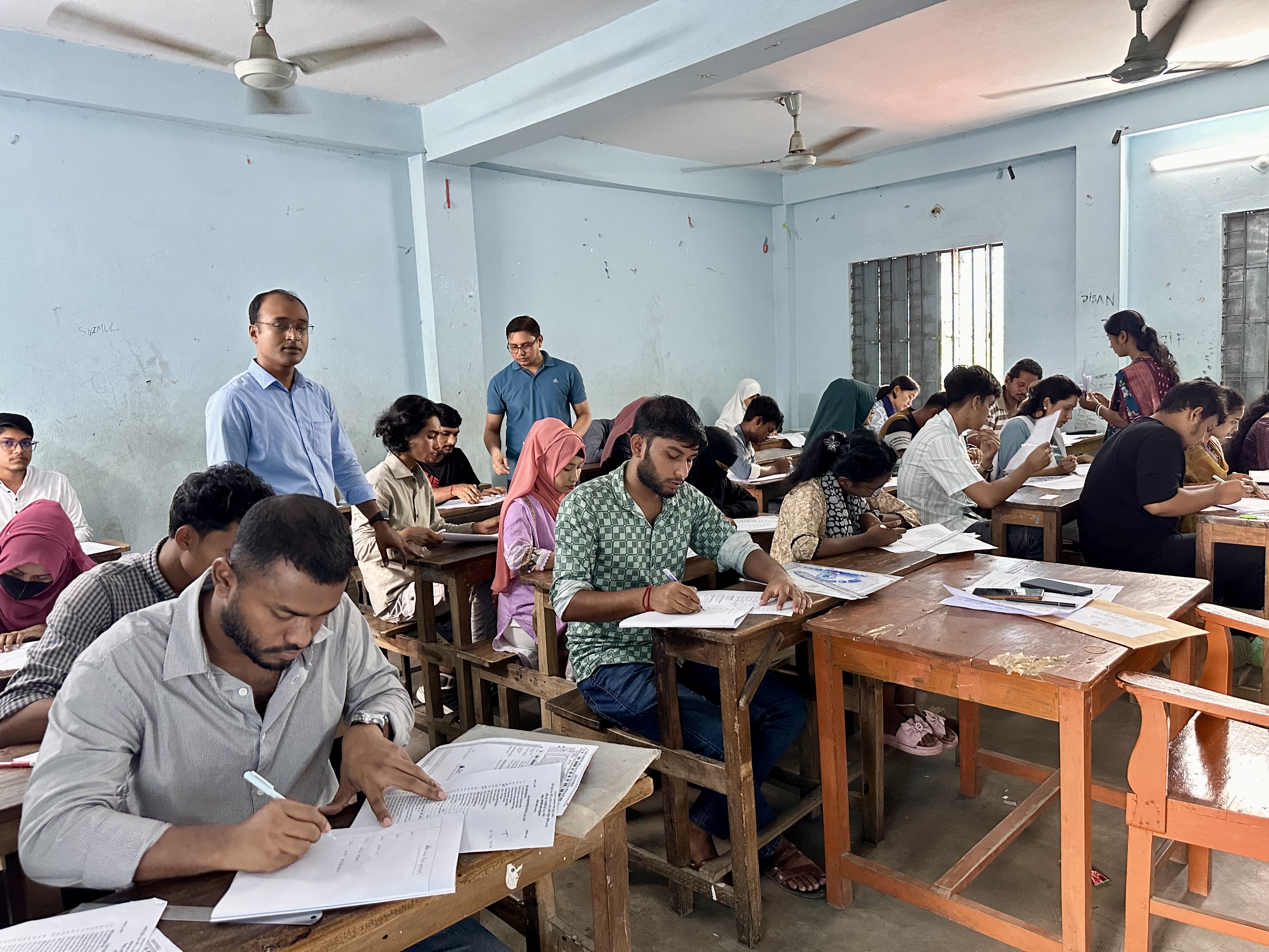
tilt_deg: -5.7
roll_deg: +3.1
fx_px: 880
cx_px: 634
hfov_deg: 71.6
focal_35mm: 24
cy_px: 476
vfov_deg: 56.8
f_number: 1.78
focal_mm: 6.86
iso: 400
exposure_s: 1/50
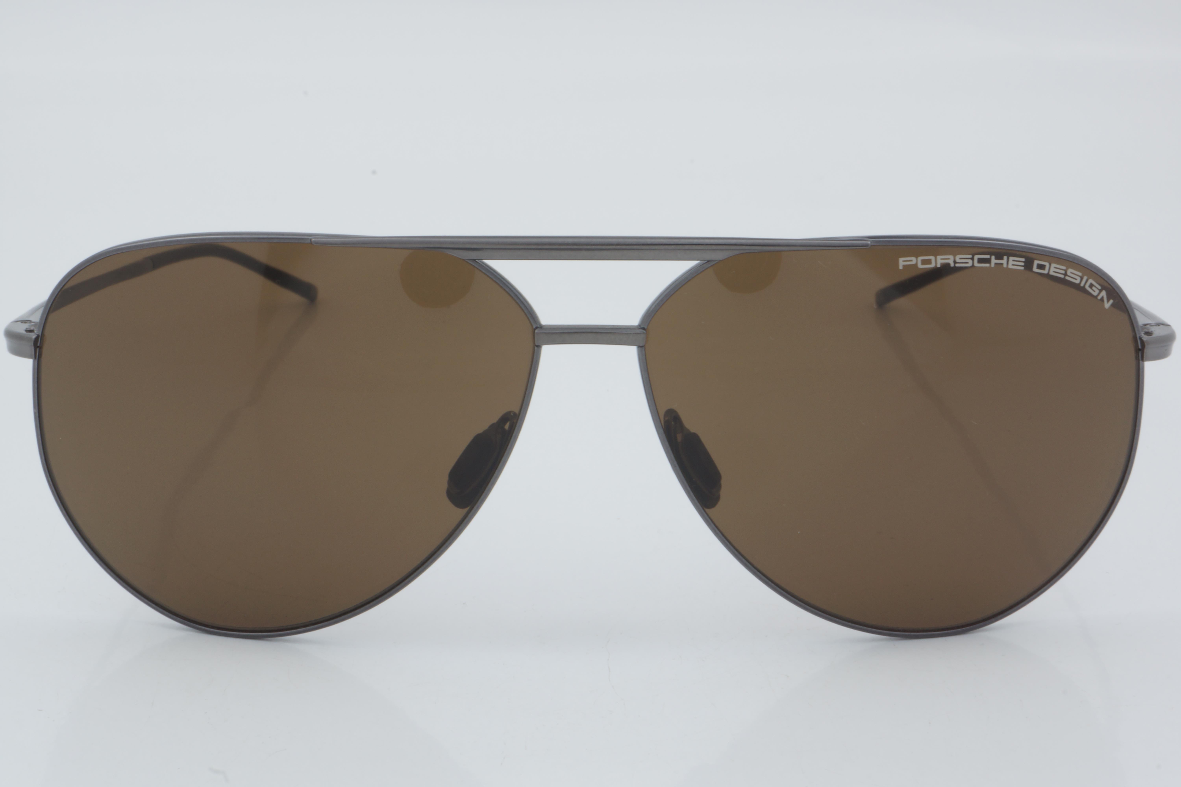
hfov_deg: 24.6
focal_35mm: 82
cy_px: 394
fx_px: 2706
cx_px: 590
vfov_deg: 16.6
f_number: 32
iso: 100
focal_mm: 55
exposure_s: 1/3
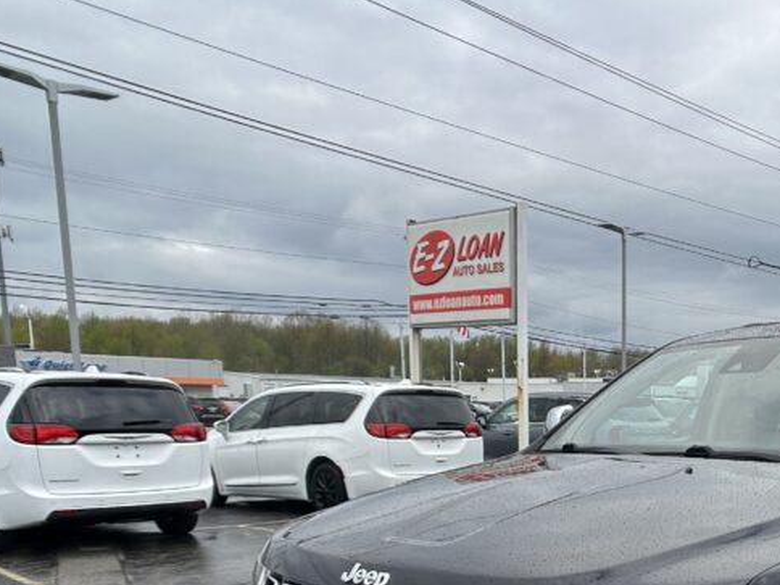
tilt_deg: -8.1
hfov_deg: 33.3
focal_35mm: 55
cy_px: 535
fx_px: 1239
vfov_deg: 25.7
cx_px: 688
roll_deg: -1.9
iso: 50
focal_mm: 5.7
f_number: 1.5
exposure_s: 1/2353
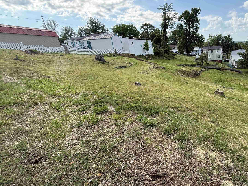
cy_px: 101
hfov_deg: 77.9
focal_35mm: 20
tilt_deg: -19.9
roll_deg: +4.1
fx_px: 143
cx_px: 173
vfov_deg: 65.9
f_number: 2.2
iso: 50
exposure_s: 1/522
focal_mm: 2.22
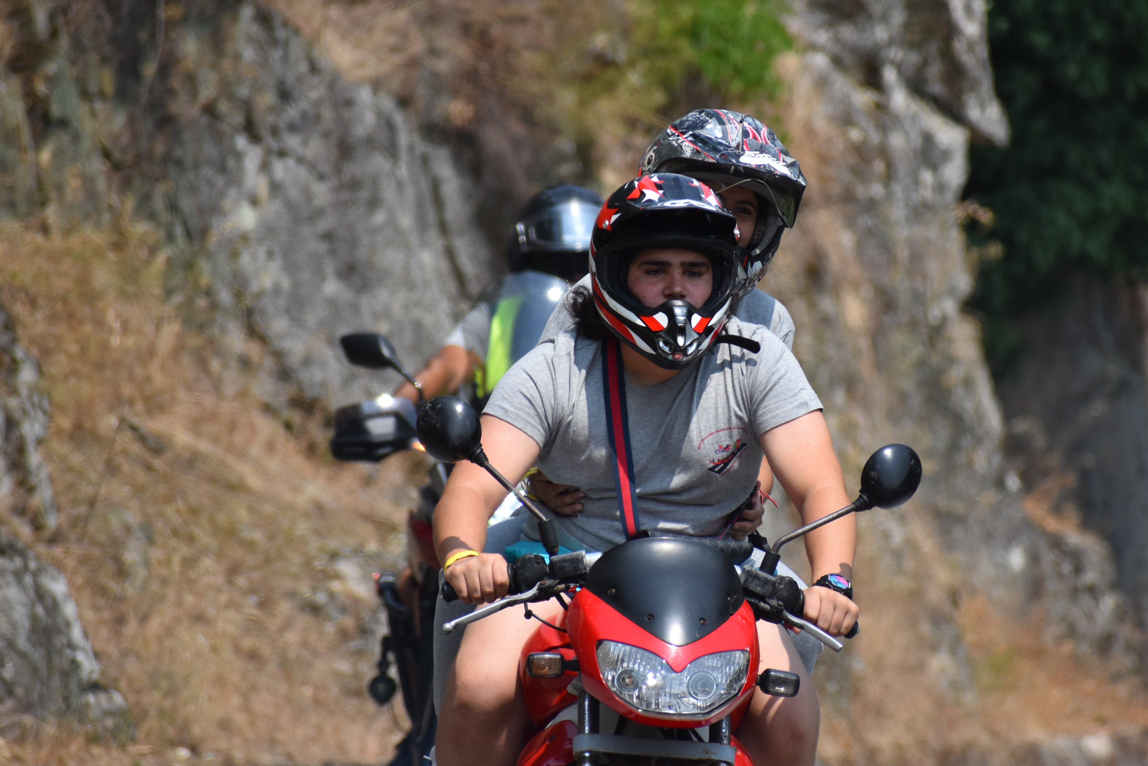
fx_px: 16294
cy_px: 312
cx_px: 702
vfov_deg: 2.7
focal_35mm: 511
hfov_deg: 4.0
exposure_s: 1/1600
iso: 400
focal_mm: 270
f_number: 6.3
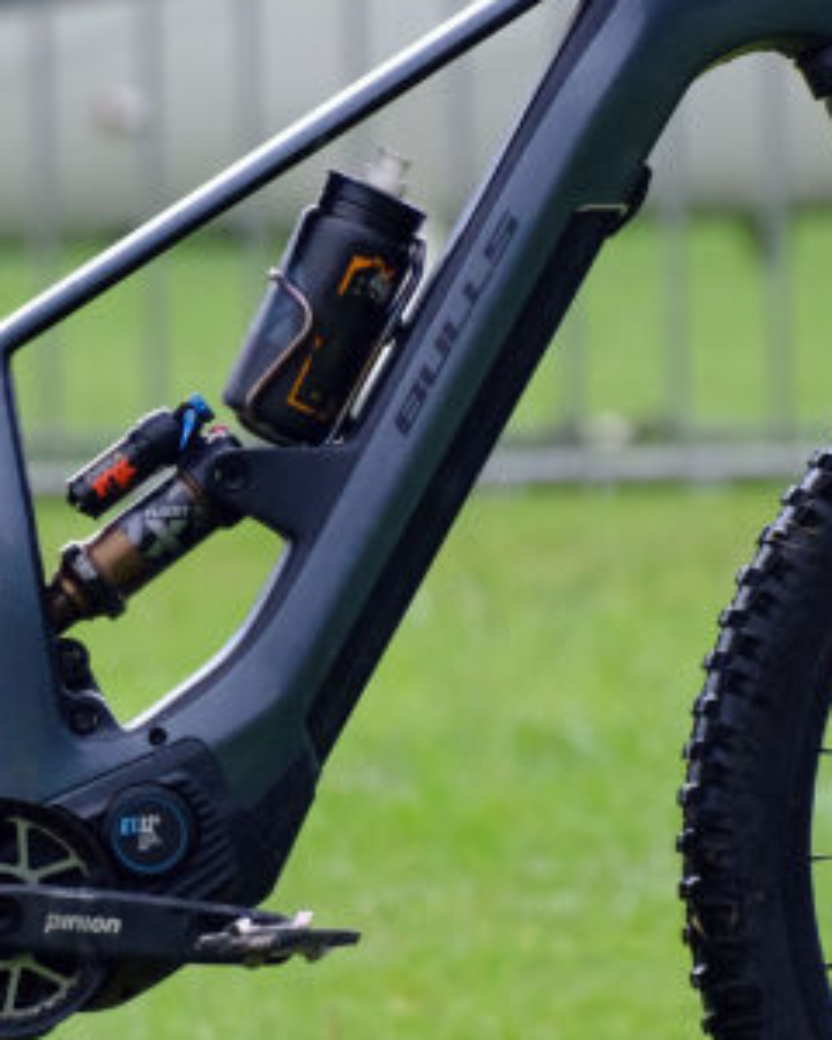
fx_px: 31765
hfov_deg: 1.5
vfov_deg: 1.9
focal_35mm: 1032
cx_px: 260
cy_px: 508
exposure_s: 1/250
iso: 1250
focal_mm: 214.4
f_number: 5.6
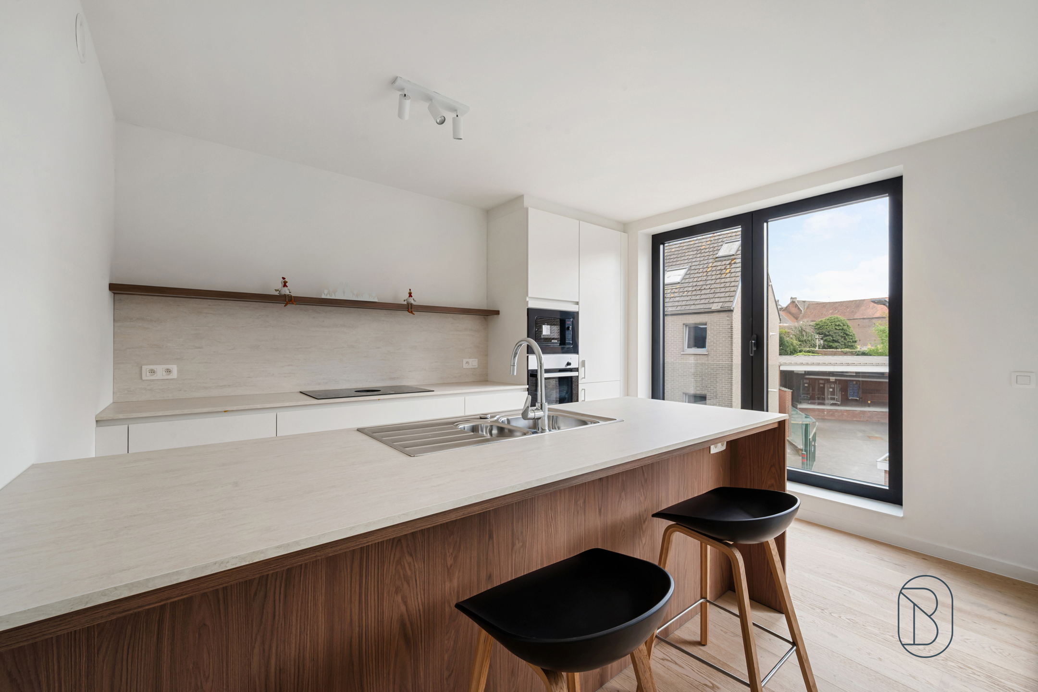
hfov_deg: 100.4
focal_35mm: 15
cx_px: 519
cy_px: 346
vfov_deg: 77.3
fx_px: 432
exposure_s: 1/10
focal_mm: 15
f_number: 11
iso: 250
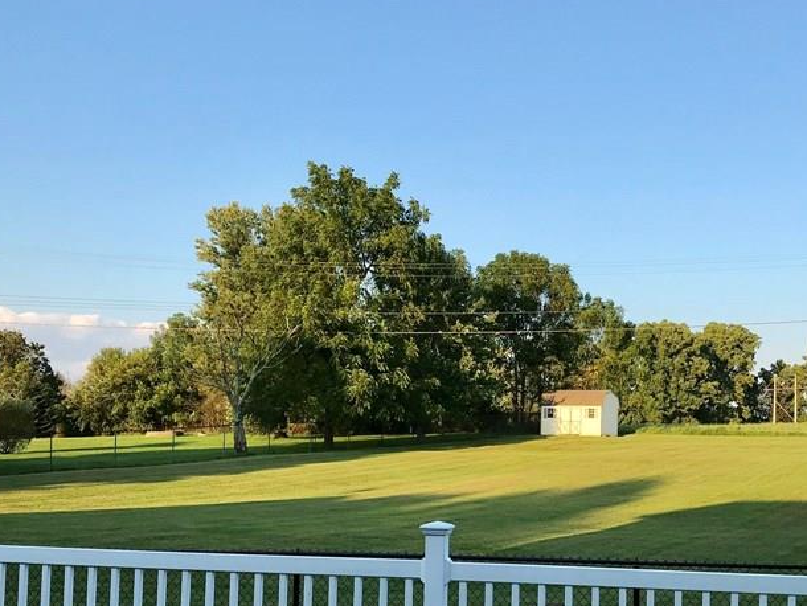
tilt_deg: +2.3
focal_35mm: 47
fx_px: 1096
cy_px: 411
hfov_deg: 40.2
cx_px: 495
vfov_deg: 30.6
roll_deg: -1.1
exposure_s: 1/833
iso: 20
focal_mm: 3.99
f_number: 1.8
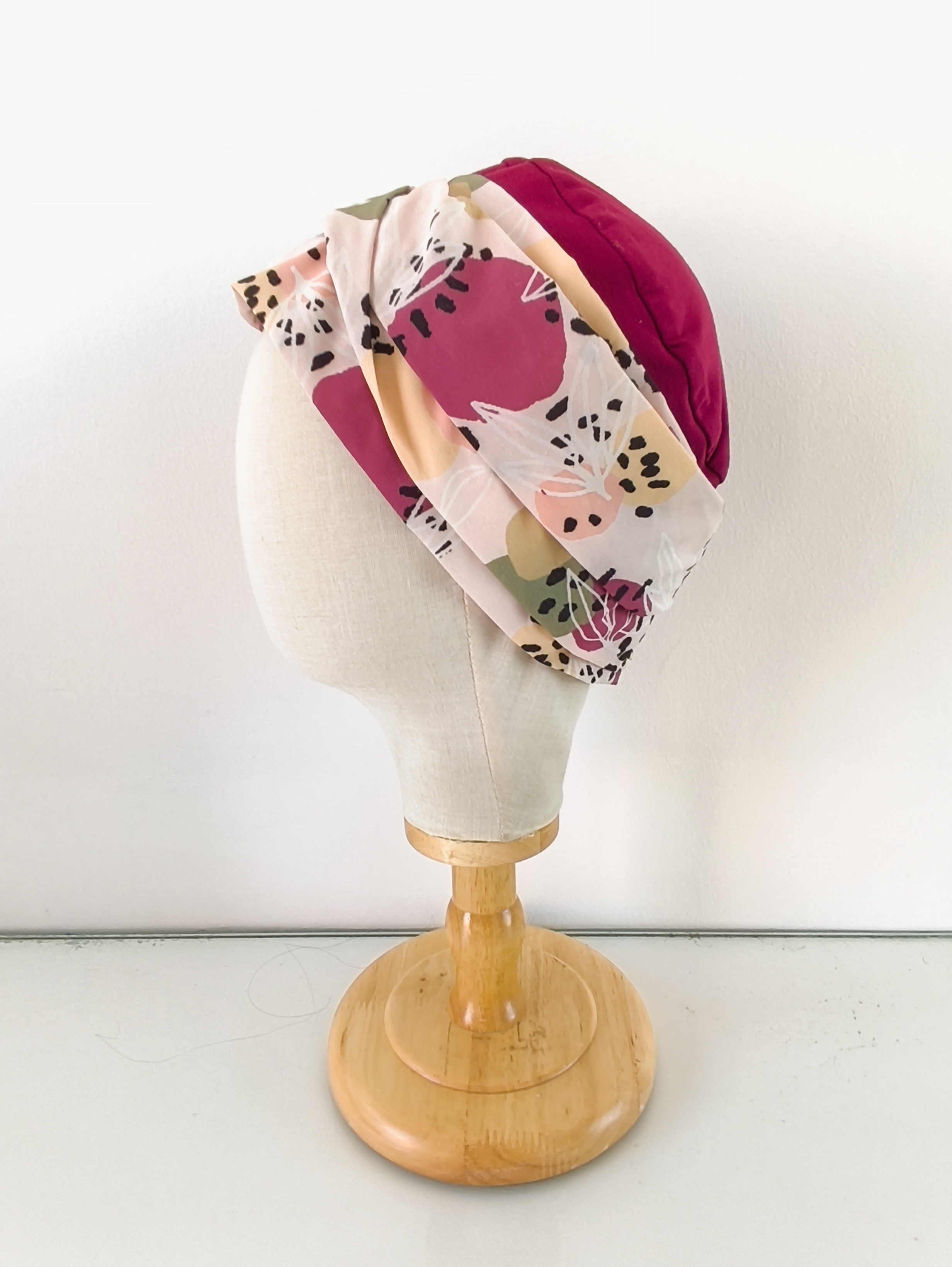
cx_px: 476
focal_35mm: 23
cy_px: 634
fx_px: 843
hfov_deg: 58.9
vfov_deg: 73.9
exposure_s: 1/20
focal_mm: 1.65
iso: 50
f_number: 2.2
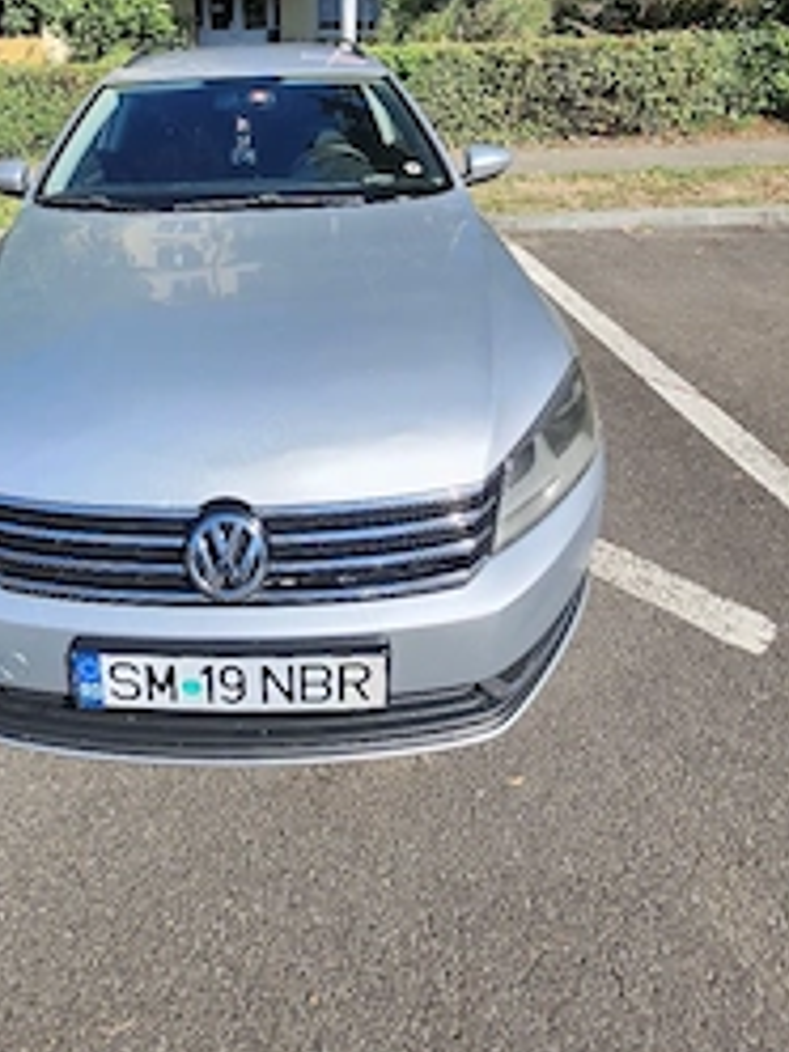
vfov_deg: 72.1
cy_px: 233
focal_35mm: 21
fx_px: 638
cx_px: 242
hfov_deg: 61.4
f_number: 2.2
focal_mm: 1.74
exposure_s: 1/1250
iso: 40
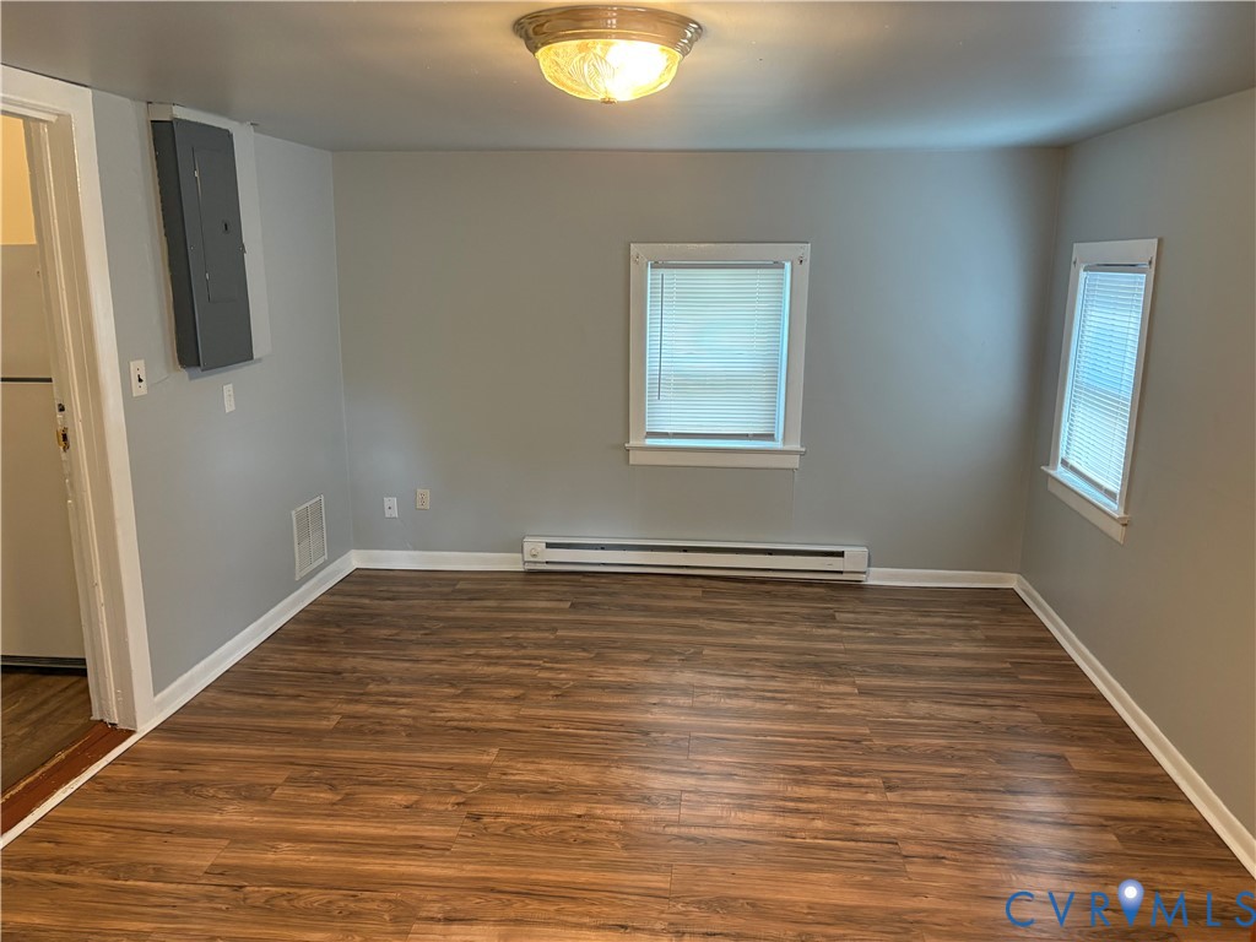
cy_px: 471
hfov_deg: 67.3
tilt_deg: -12.7
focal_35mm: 26
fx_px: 943
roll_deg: -0.6
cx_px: 628
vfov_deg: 53.1
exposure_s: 1/60
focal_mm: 5.96
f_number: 1.6
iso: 250
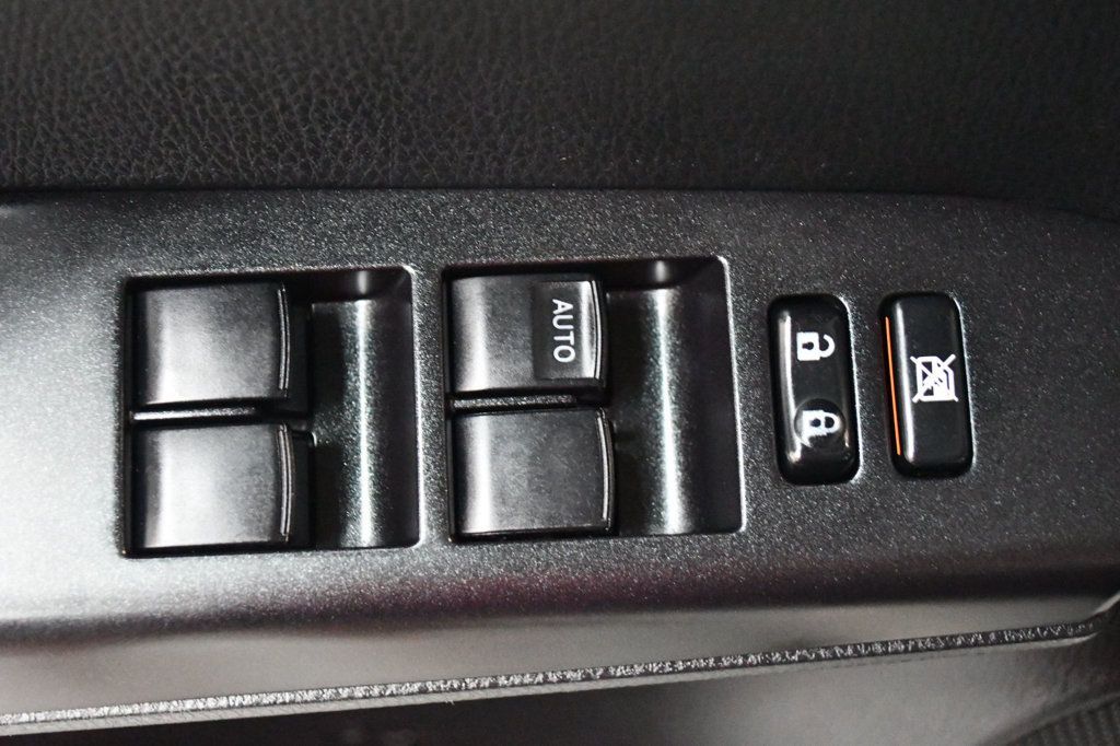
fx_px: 1617
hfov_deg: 38.2
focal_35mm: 52
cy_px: 373
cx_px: 560
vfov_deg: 26.0
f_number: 5
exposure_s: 1/40
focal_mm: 35
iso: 12800
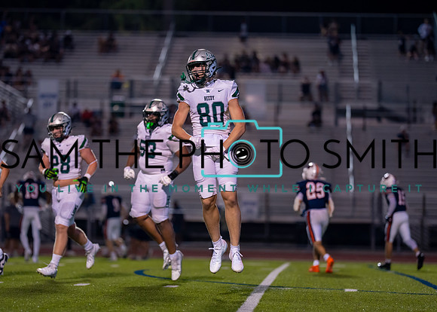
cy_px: 176
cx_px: 202
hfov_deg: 12.2
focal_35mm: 164
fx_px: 2041
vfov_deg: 8.7
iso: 1600
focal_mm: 135
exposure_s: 1/1000
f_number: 1.8
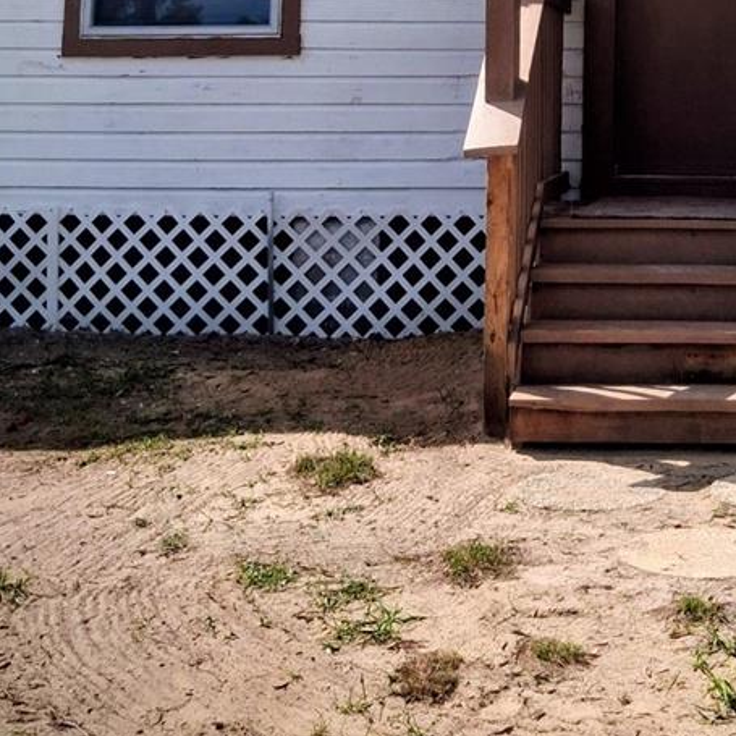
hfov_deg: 26.1
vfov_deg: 25.4
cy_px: -70
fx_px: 1515
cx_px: 715
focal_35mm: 63
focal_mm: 4
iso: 25
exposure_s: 1/1058
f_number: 1.8
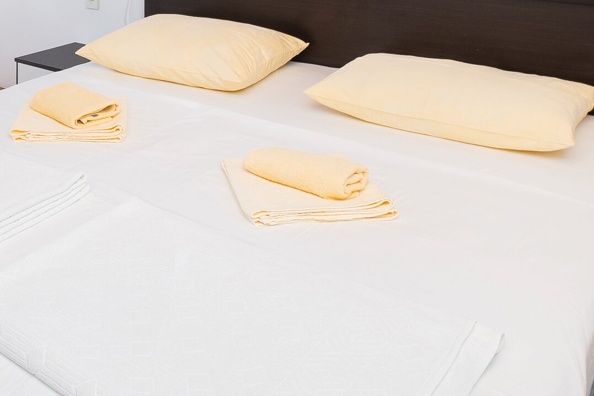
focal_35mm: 39
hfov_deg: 46.5
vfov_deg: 29.3
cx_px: 106
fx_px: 643
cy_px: -82
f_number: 8
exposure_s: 1/200
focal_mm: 10
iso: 160
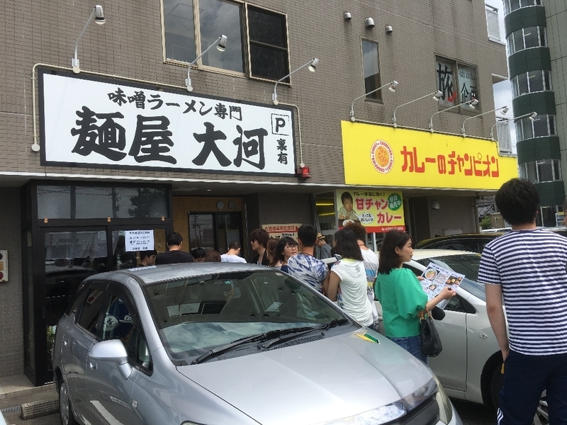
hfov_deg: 61.7
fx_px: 475
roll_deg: +3.3
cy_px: 212
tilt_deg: +4.7
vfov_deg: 48.2
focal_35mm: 29
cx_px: 284
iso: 25
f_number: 2.2
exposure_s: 1/2137
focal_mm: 4.15
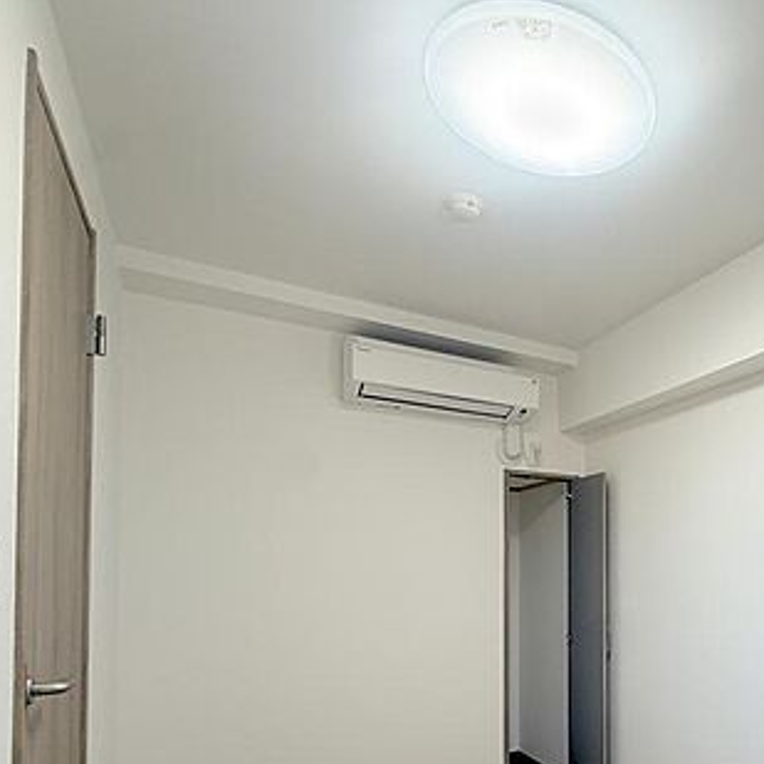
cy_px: 554
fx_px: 599
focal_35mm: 24
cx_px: 710
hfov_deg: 55.0
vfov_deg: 62.1
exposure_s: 1/99
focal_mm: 2.22
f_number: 2.2
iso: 64
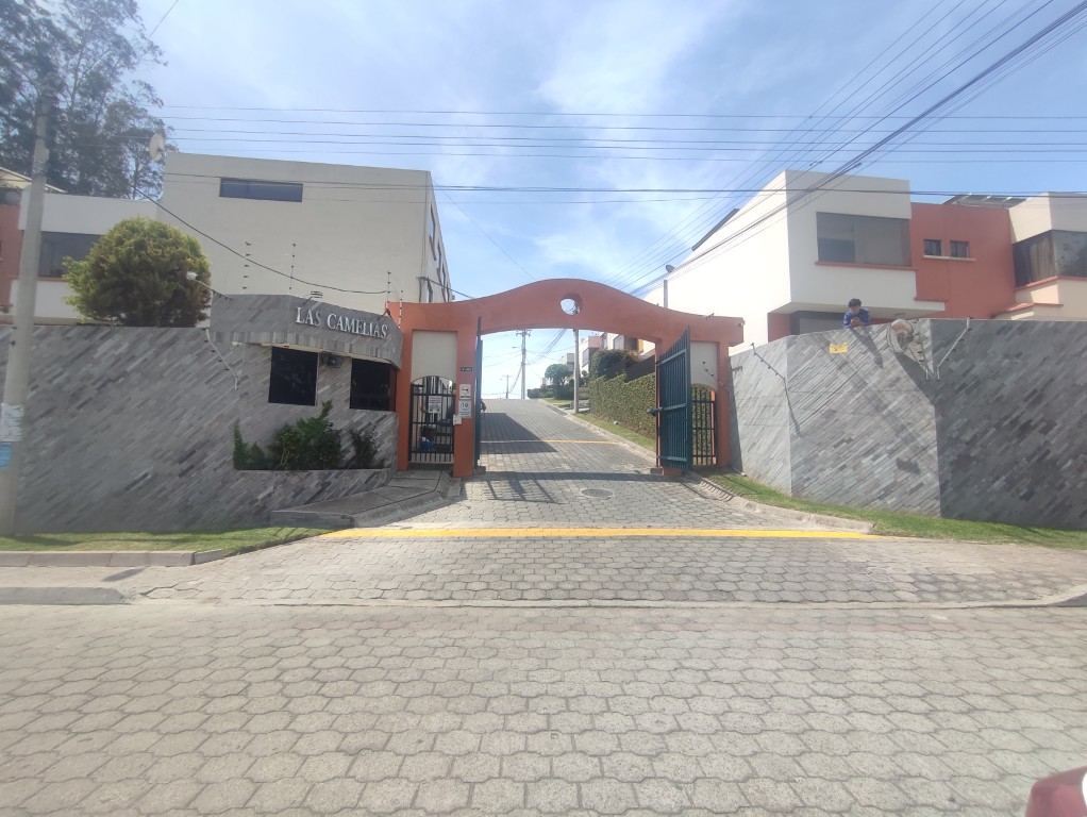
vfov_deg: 78.2
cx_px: 544
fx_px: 503
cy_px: 408
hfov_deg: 94.5
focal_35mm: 16
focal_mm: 1.65
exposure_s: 1/835
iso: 50
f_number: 2.2
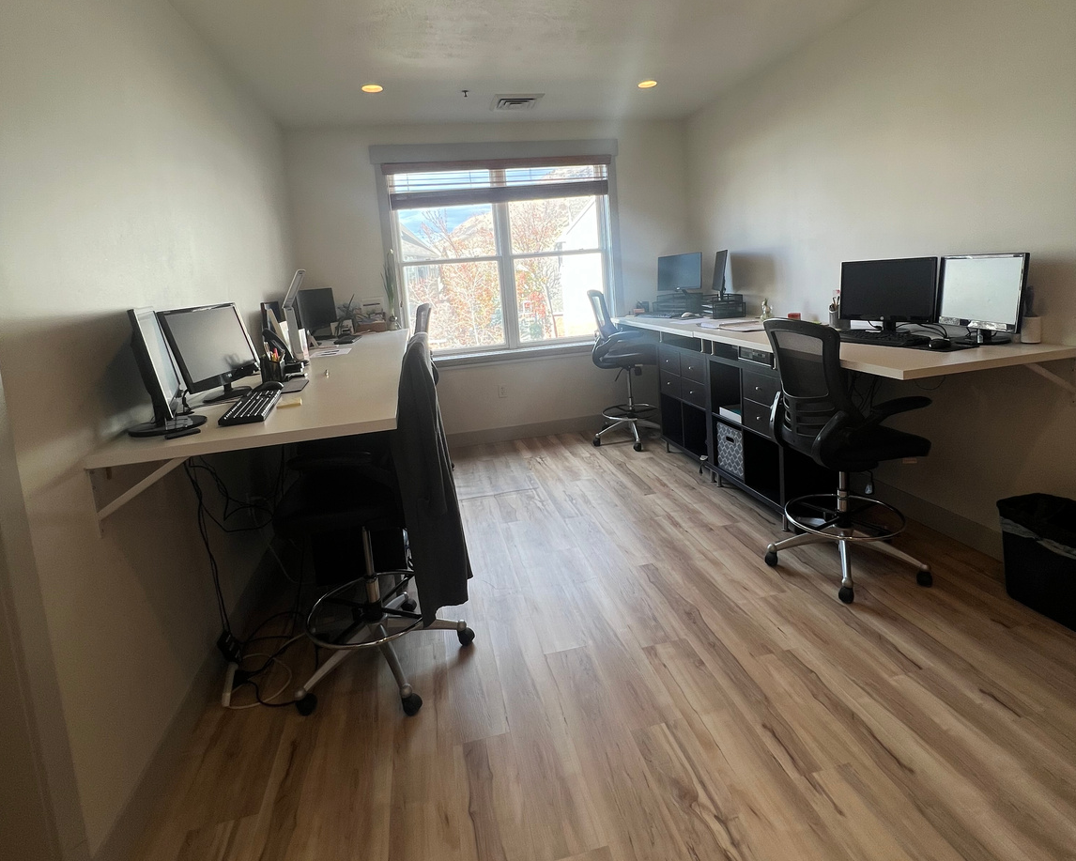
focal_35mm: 17
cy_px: 343
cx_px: 538
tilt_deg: -5.8
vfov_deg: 76.1
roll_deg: +5.0
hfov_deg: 89.6
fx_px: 541
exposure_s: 1/120
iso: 32
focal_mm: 1.57
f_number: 1.8
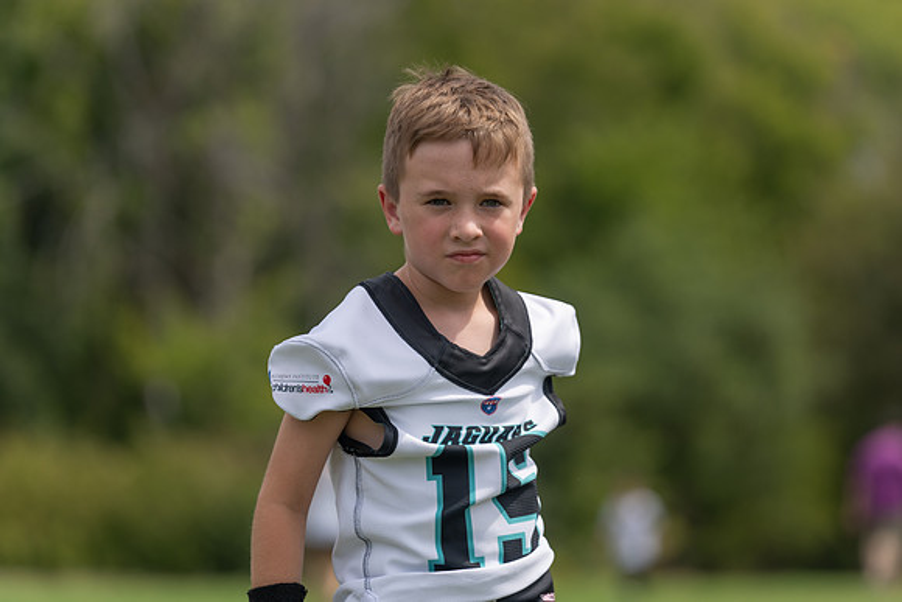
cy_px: 301
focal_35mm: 200
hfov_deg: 10.3
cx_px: 451
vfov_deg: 6.9
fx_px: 5012
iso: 100
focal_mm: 200
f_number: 4
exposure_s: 1/1250
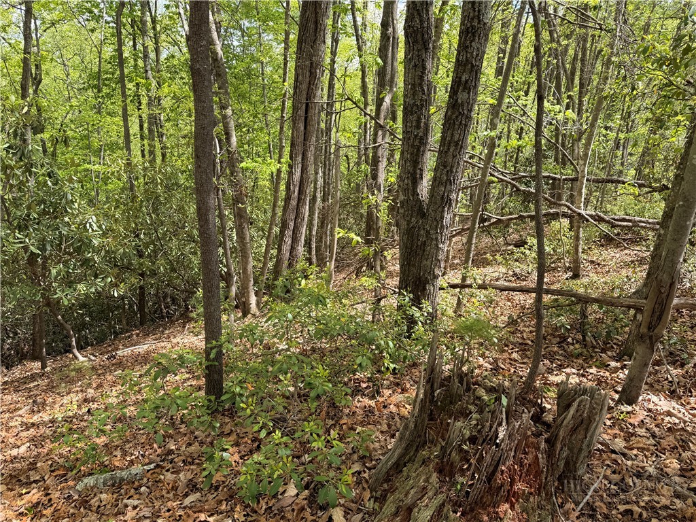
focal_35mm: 24
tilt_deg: -17.1
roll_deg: -3.1
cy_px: 261
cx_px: 348
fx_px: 483
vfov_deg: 56.8
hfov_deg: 71.6
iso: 80
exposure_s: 1/654
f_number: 1.78
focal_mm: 6.76
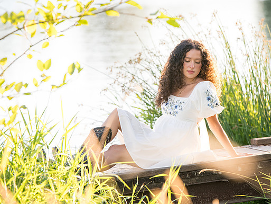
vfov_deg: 6.0
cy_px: 88
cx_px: 132
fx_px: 1934
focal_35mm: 247
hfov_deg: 8.0
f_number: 4
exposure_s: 1/400
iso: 800
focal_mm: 200
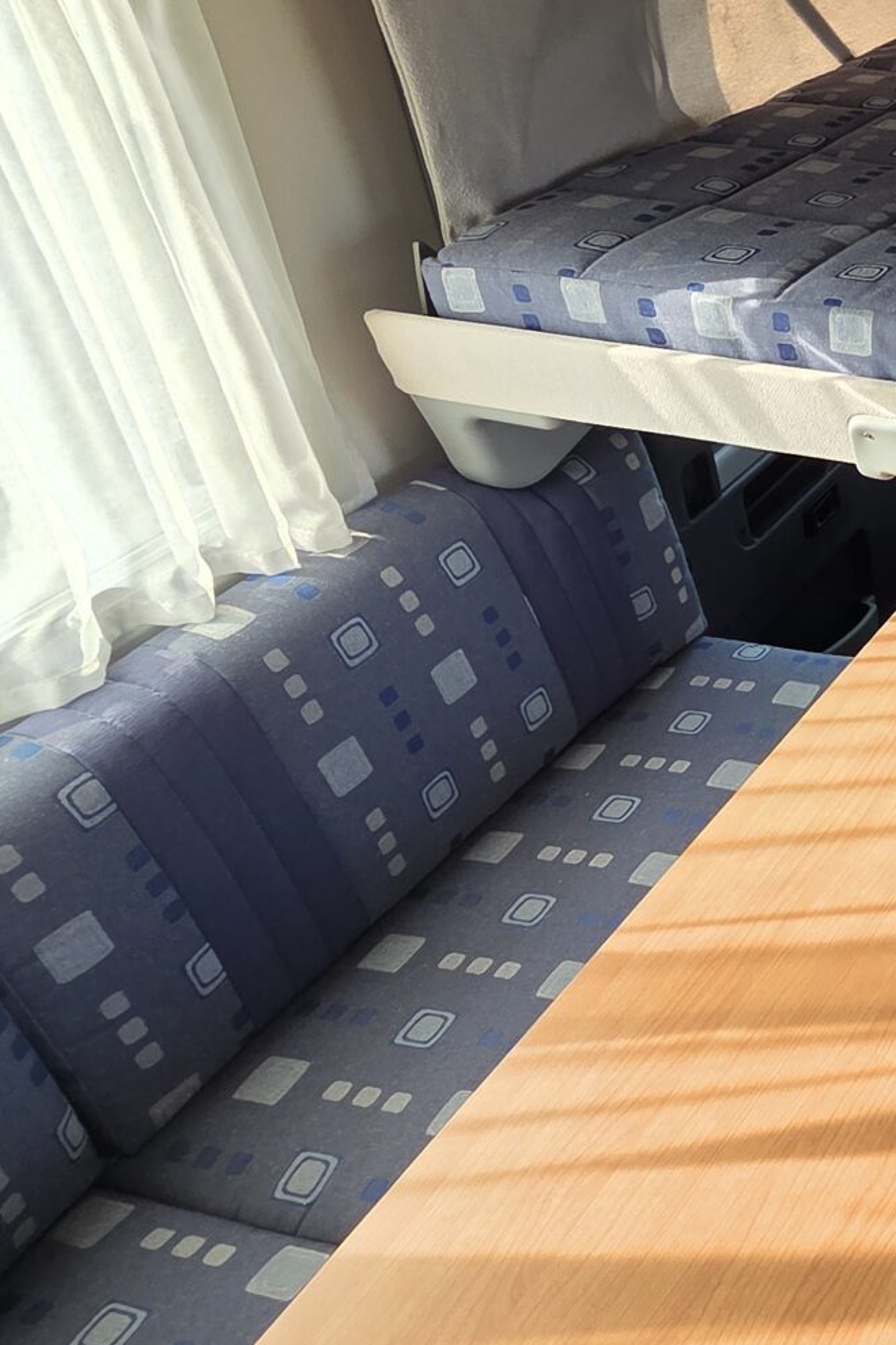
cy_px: 424
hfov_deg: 28.0
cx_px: 1281
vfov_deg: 53.1
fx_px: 1307
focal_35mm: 35
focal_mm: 2.2
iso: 50
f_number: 2.2
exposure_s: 1/114
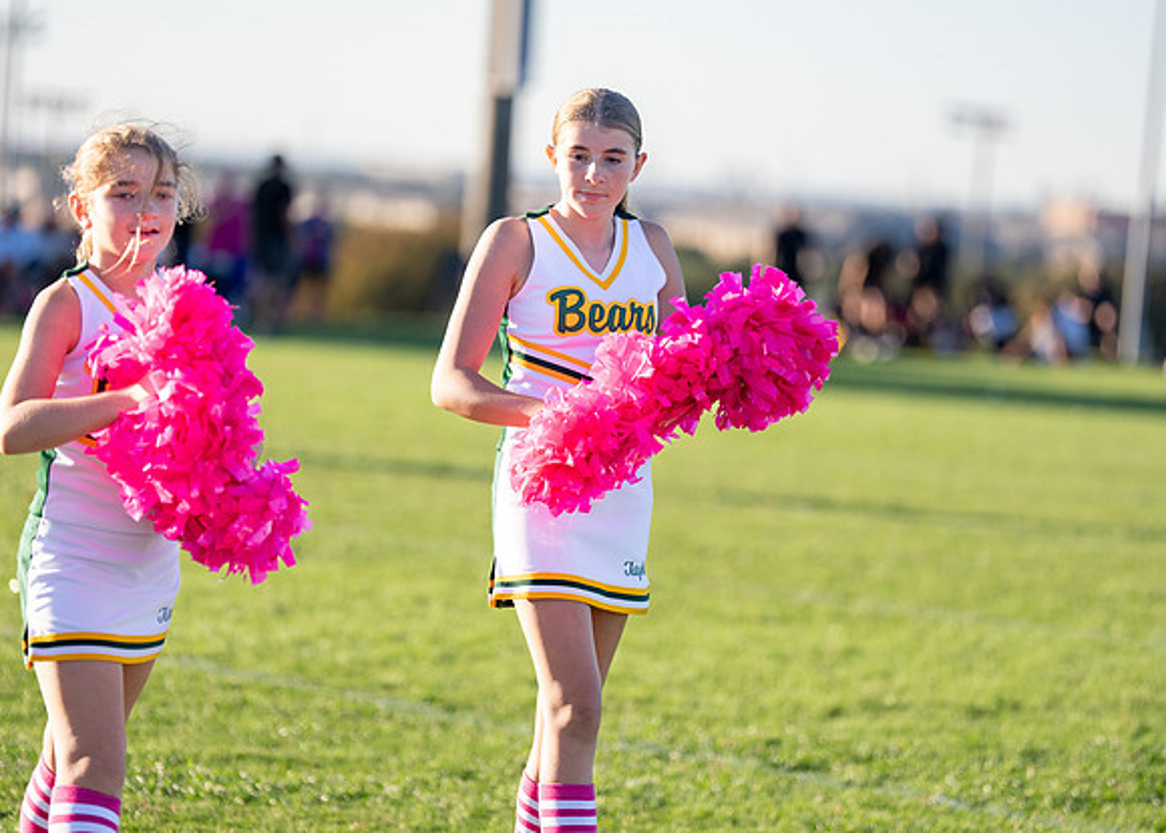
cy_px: 373
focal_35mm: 191
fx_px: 6314
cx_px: 573
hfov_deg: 10.6
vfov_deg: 7.5
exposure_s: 1/2500
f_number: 2.8
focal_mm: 160
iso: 500
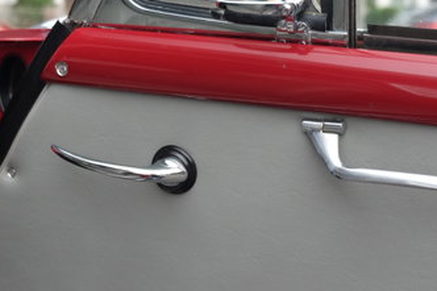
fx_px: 898
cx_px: 241
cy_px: 196
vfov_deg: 18.3
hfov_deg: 27.3
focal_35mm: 74
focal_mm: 21.4
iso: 200
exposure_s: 1/100
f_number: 3.2
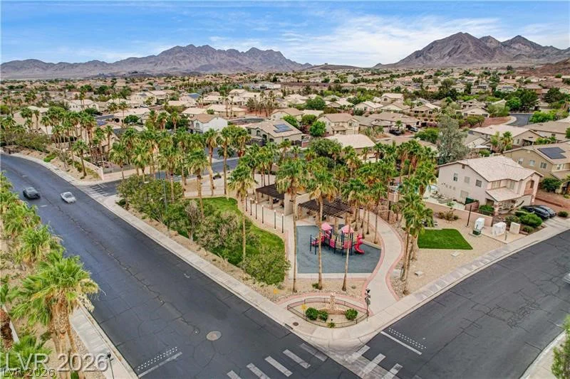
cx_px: 285
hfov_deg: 78.6
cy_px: 190
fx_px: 348
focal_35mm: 22
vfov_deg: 57.2
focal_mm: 8.4
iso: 140
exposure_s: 1/1000
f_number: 2.8
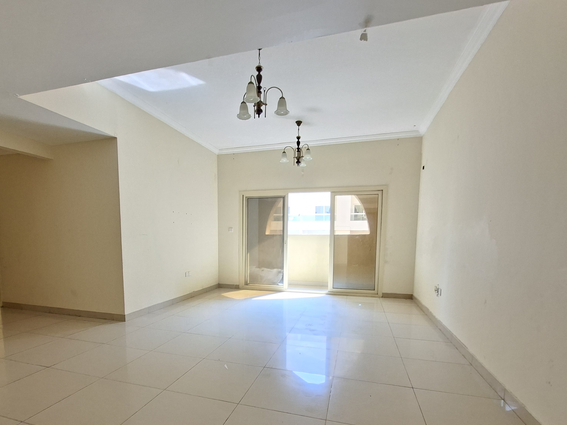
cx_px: 263
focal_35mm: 17
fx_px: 278
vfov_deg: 73.4
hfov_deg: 90.9
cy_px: 266
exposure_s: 1/40
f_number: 2.2
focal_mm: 1.74
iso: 80
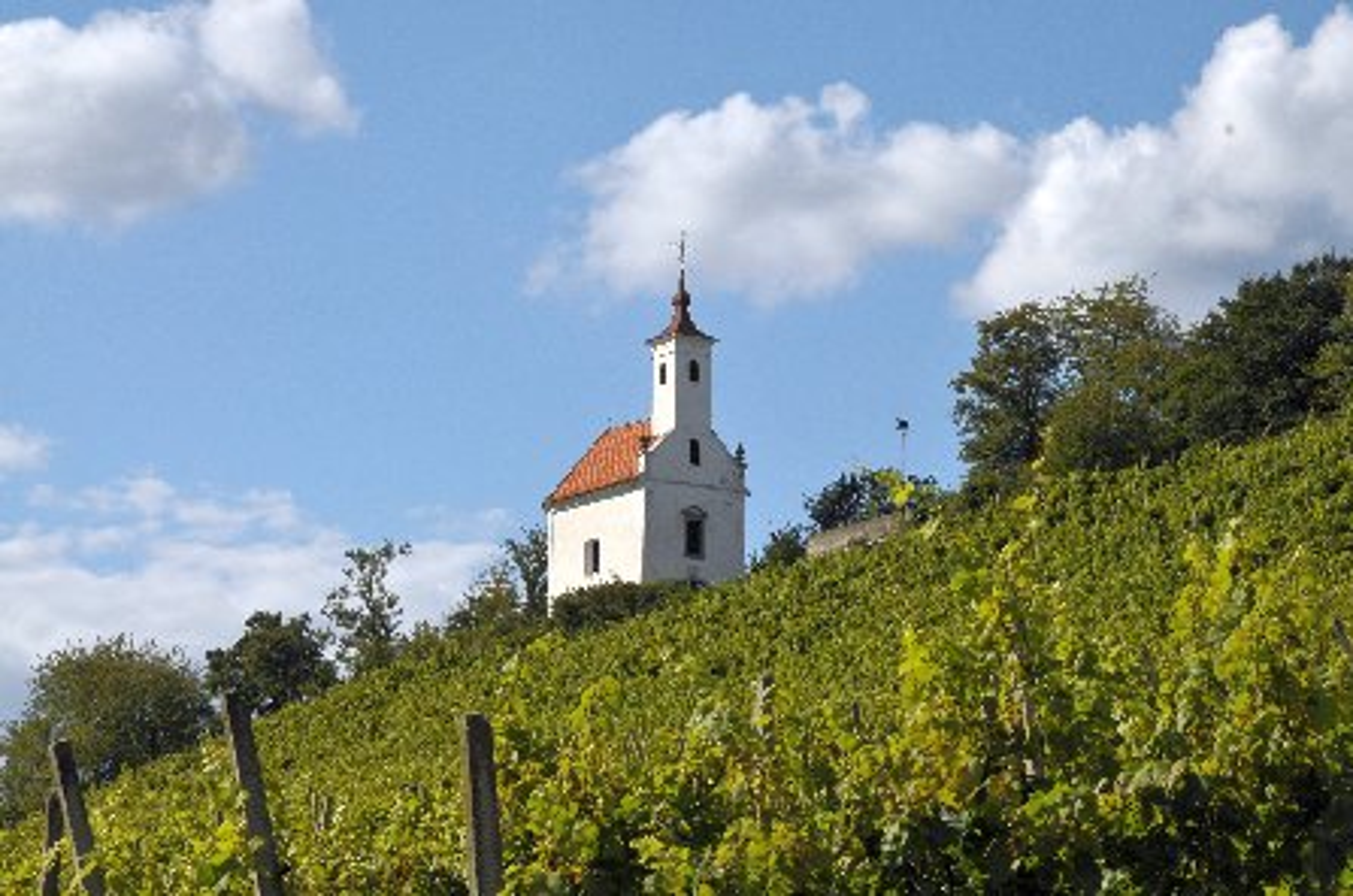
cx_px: 676
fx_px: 4782
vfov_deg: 10.7
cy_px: 448
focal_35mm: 128
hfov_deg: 16.1
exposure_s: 1/640
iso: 400
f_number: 13
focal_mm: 85
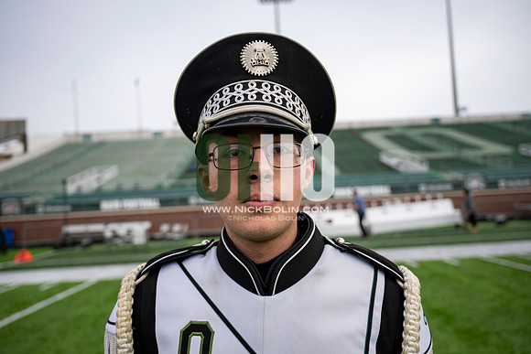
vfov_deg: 49.6
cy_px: 177
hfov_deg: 69.4
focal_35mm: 26
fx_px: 384
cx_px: 266
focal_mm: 26
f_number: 2.8
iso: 125
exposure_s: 1/500
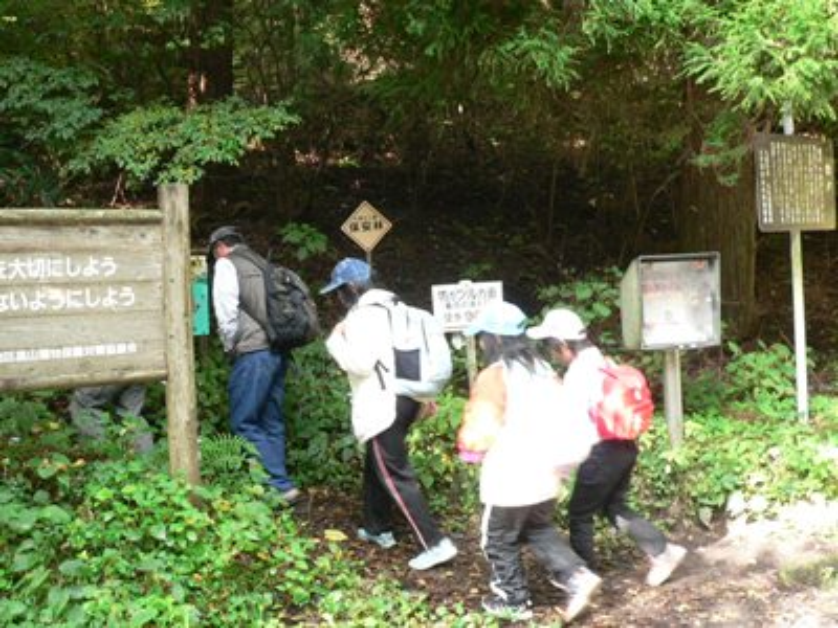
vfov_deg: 39.7
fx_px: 872
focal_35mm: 36
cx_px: 419
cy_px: 314
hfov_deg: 51.4
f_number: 2.8
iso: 200
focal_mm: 6
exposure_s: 1/30
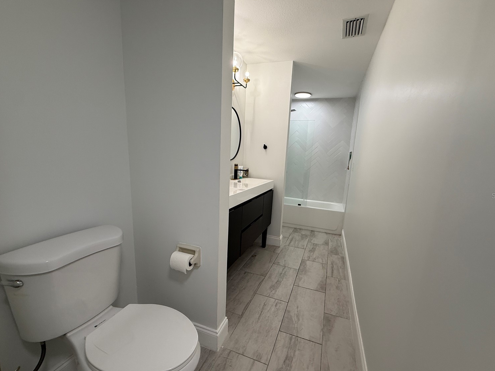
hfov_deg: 98.1
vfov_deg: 81.7
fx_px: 215
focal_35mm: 15
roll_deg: -3.2
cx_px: 258
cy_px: 195
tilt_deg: -11.0
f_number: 2.2
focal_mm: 2.22
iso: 100
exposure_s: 1/120
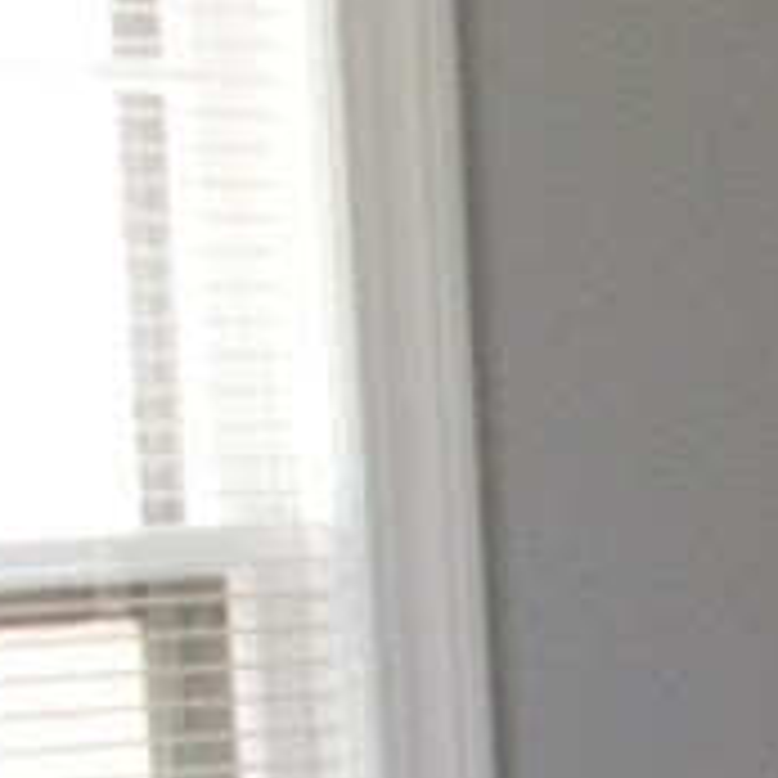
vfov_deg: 9.2
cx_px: 2199
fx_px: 4780
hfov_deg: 8.1
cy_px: 958
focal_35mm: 188
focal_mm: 6.3
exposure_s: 1/44.7
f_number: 3.5
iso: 400
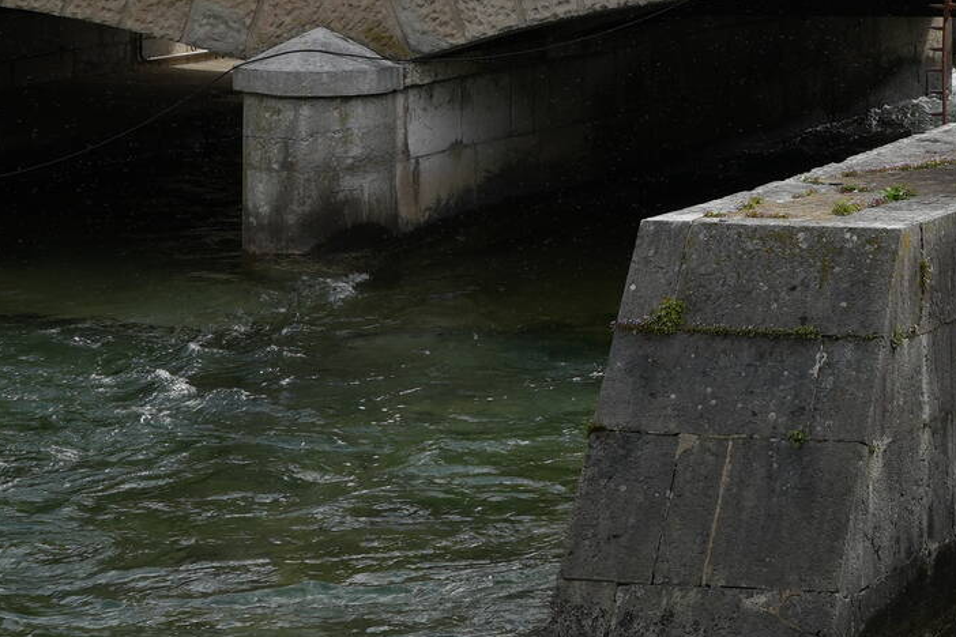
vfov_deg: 10.7
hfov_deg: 15.6
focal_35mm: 126
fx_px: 3341
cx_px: 1171
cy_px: -137
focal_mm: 34.5
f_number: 10
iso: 100
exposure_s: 1/100
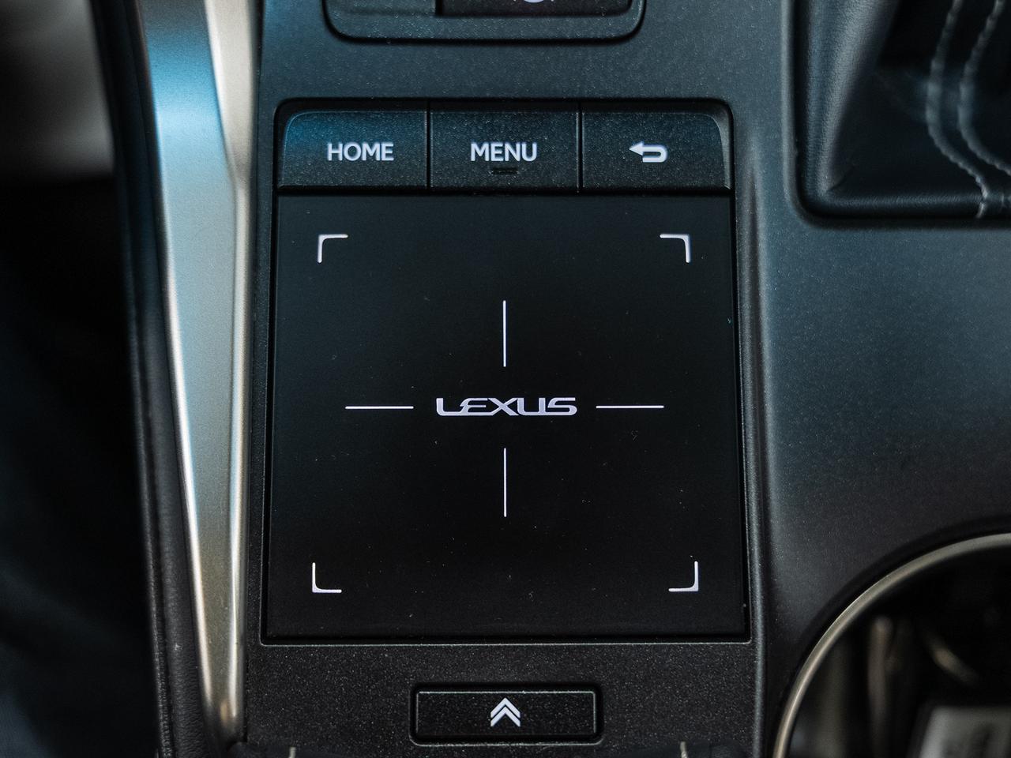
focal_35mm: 44
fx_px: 1278
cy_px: 384
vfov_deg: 33.0
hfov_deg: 43.2
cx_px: 516
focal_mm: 34.6
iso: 1250
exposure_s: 1/50
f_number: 2.8
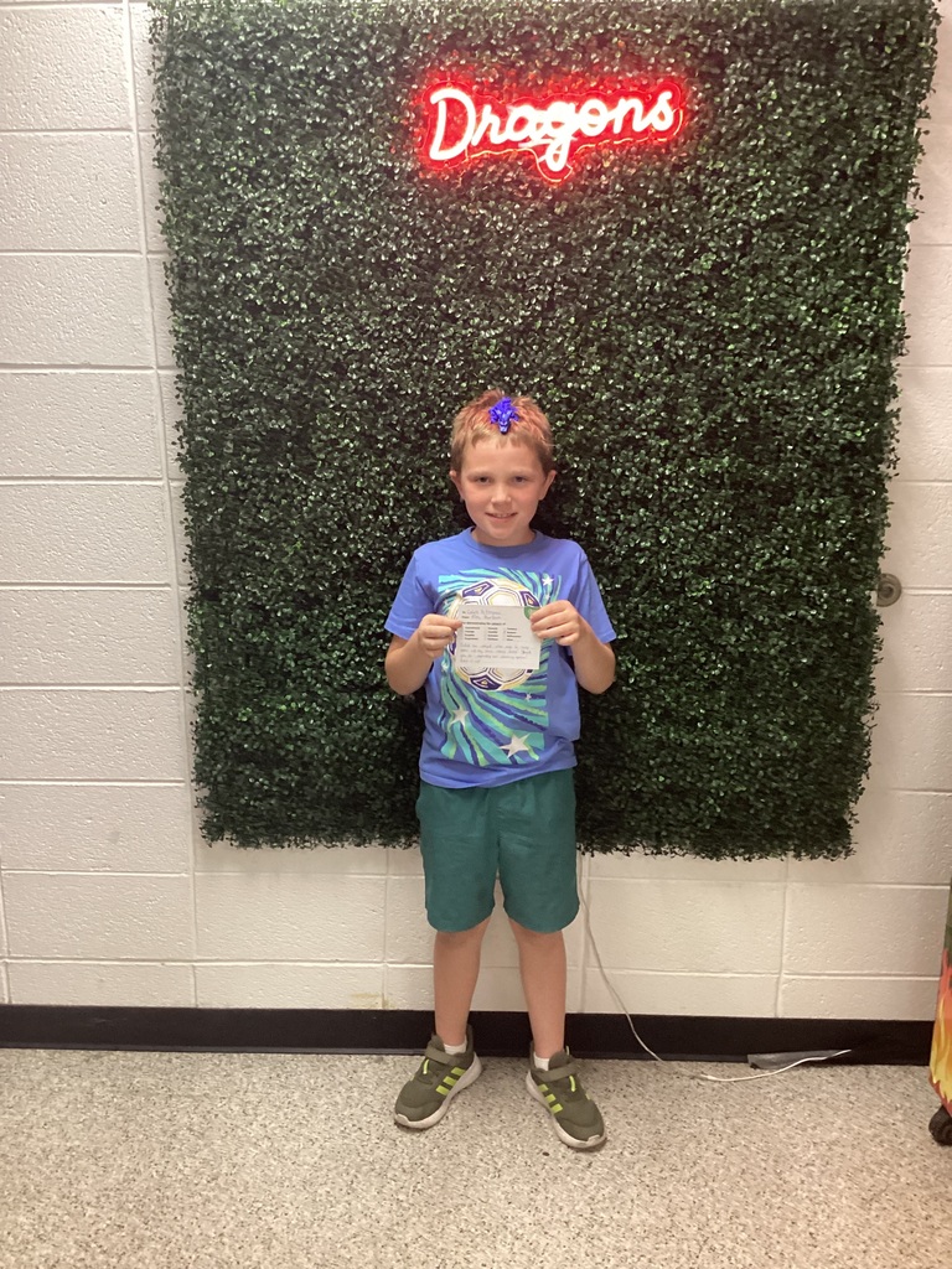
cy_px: 634
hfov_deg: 45.4
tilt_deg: -15.5
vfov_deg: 58.4
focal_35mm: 31
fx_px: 1137
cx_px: 476
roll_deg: -0.3
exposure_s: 1/50
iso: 320
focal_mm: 3.3
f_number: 2.4
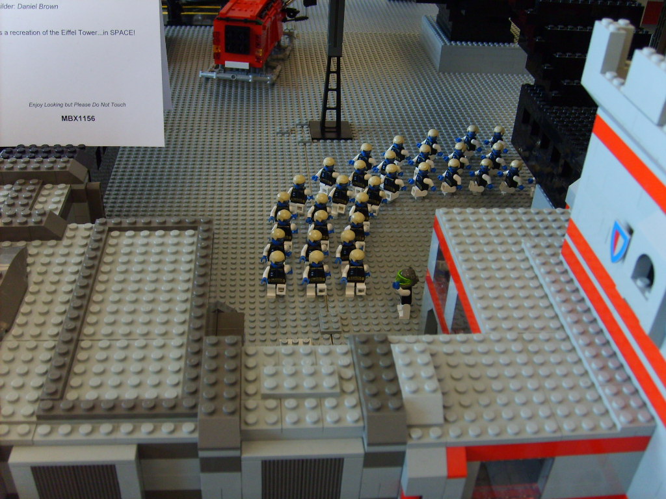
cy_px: 250
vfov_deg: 40.7
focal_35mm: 35
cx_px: 333
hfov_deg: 52.6
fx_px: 673
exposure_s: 1/30
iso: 100
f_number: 2.8
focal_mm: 5.8
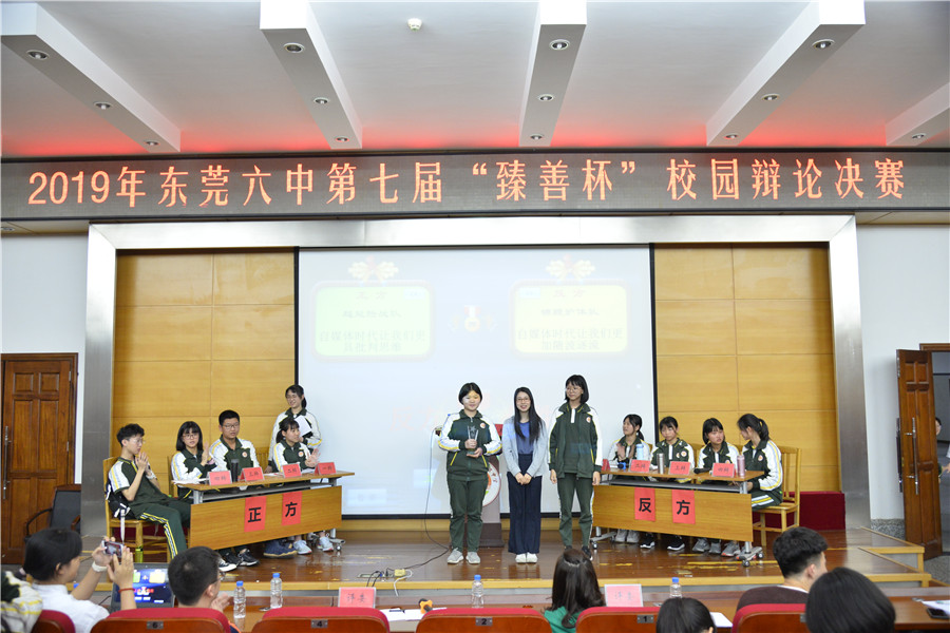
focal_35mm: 30
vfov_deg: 43.6
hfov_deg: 61.9
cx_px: 475
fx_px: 792
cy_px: 316
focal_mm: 30
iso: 2000
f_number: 4.5
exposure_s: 1/50
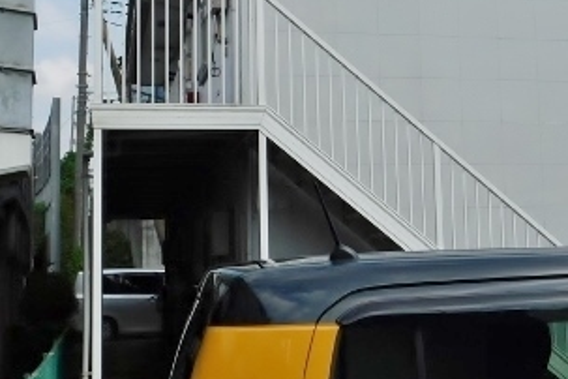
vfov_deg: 20.6
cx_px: 448
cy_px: 137
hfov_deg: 29.9
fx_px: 1041
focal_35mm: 66
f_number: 6.4
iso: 125
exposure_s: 1/400
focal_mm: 5.3
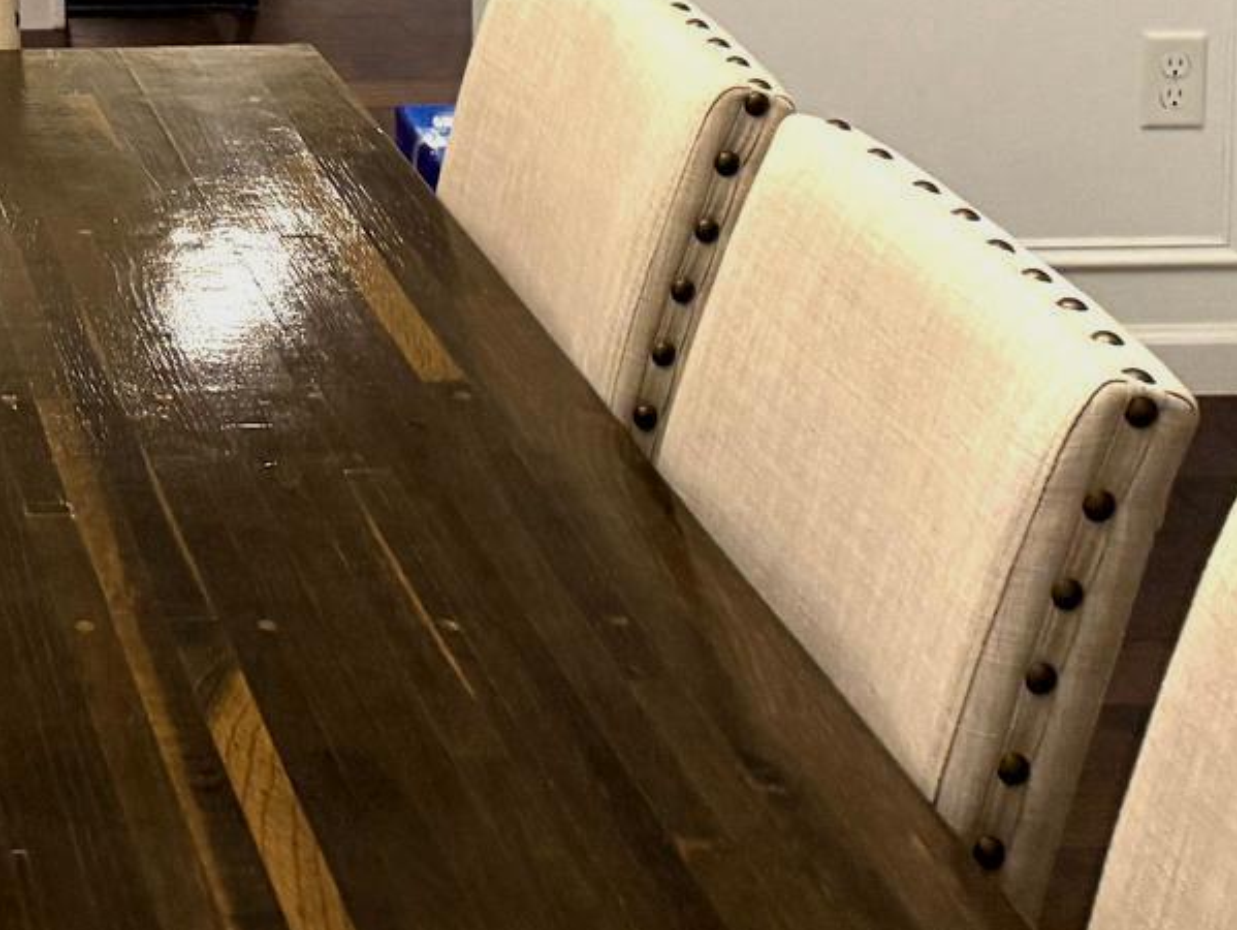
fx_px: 2932
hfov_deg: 21.2
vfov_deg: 16.2
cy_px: -544
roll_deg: +2.2
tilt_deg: -6.3
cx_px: -438
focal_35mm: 82
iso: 250
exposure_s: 1/60
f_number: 1.78
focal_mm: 6.76
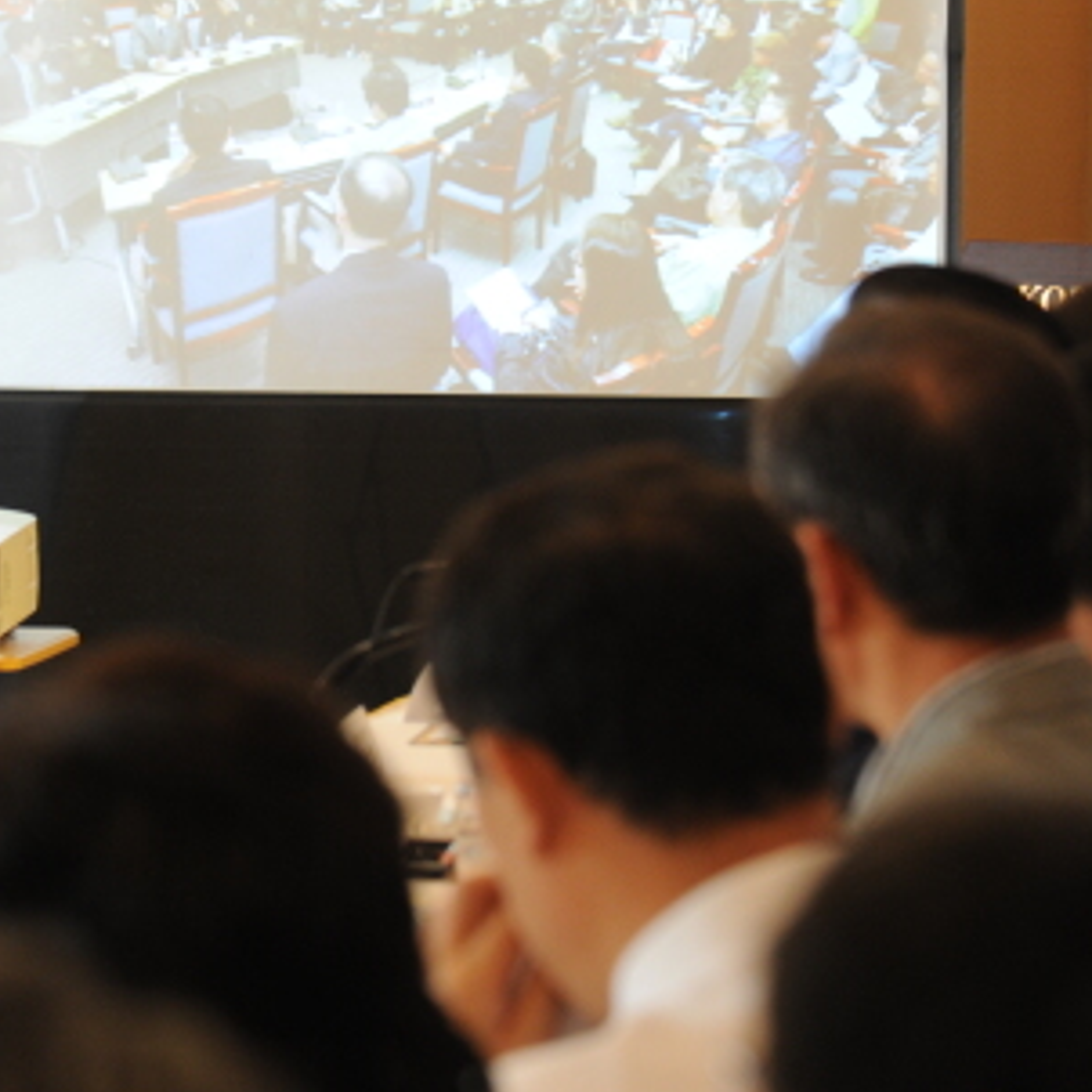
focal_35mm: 219
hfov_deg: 8.0
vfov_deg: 8.0
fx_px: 7816
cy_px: 329
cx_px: 36
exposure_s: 1/100
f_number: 5
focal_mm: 120
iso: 2000
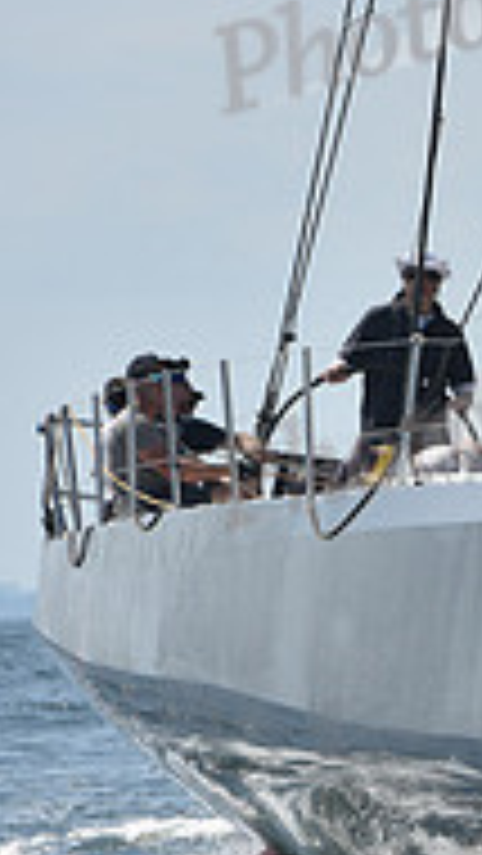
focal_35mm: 641
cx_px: 1086
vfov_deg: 3.4
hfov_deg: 1.9
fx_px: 14551
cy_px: 583
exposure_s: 1/1250
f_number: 8
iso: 250
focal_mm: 200
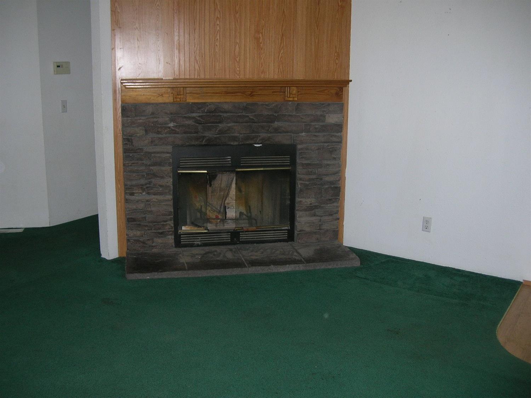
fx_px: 552
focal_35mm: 36
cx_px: 266
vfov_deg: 39.7
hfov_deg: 51.4
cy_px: 199
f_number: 2.7
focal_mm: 6
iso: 50
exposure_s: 1/60.1
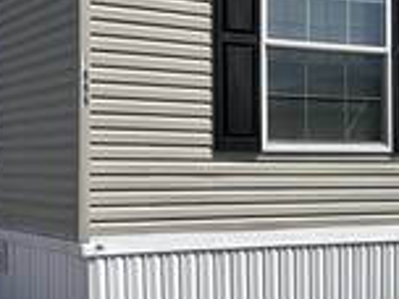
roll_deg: +0.5
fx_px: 934
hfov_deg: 24.0
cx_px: 255
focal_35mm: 81
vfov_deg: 18.2
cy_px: 150
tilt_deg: +2.5
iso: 80
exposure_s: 1/7576
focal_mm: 6.86
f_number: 1.78
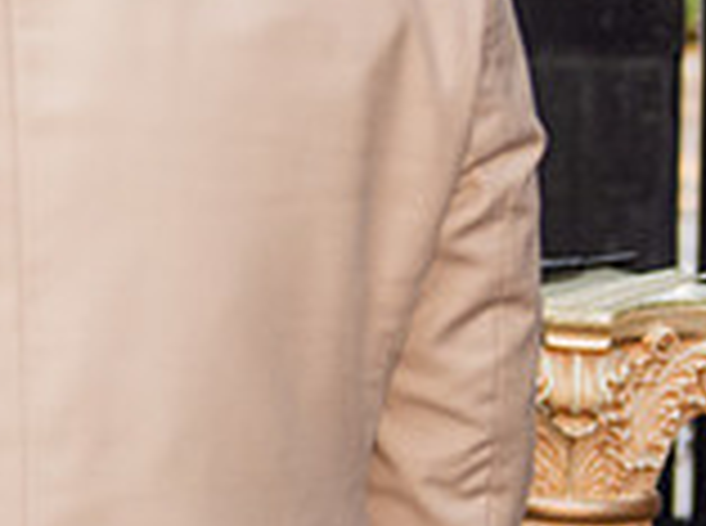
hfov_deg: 8.0
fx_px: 4843
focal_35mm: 238
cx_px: -641
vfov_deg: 6.2
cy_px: 23
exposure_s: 1/250
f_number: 3.2
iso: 500
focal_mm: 50
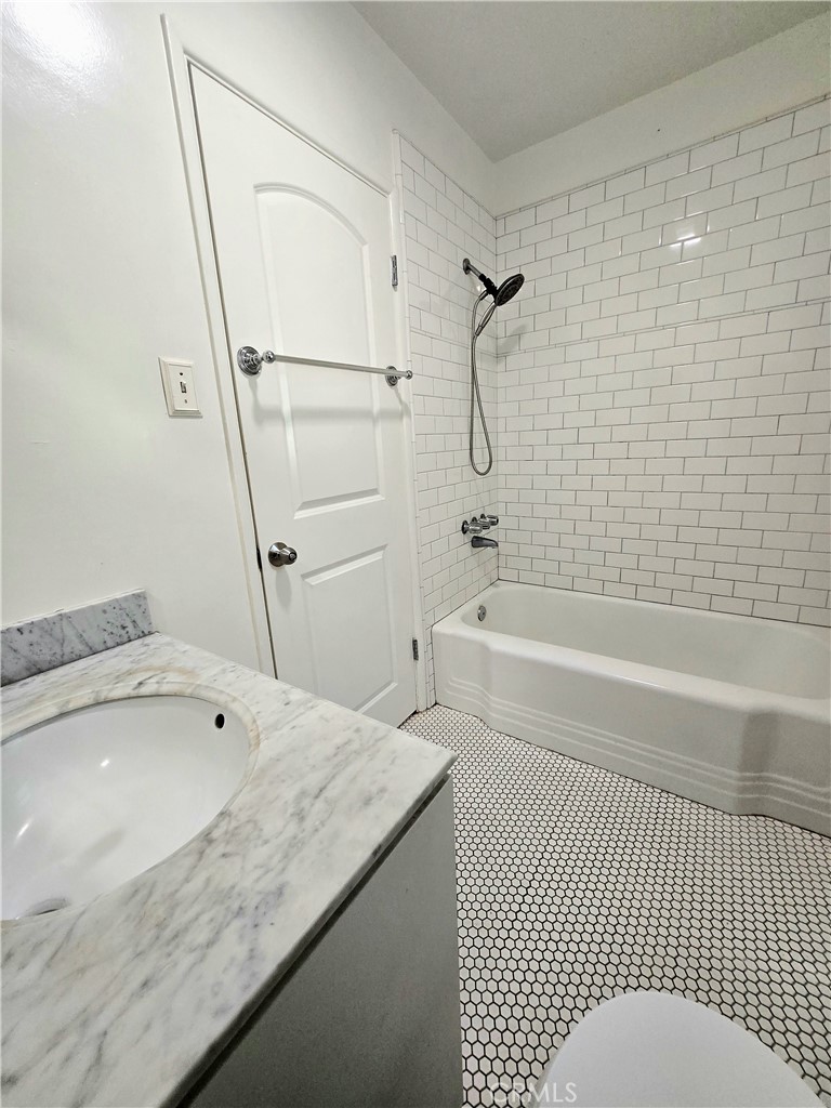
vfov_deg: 106.2
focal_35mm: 13
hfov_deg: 89.9
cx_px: 416
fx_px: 416
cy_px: 554
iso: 100
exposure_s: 1/60.2
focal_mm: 1.7
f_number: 2.2
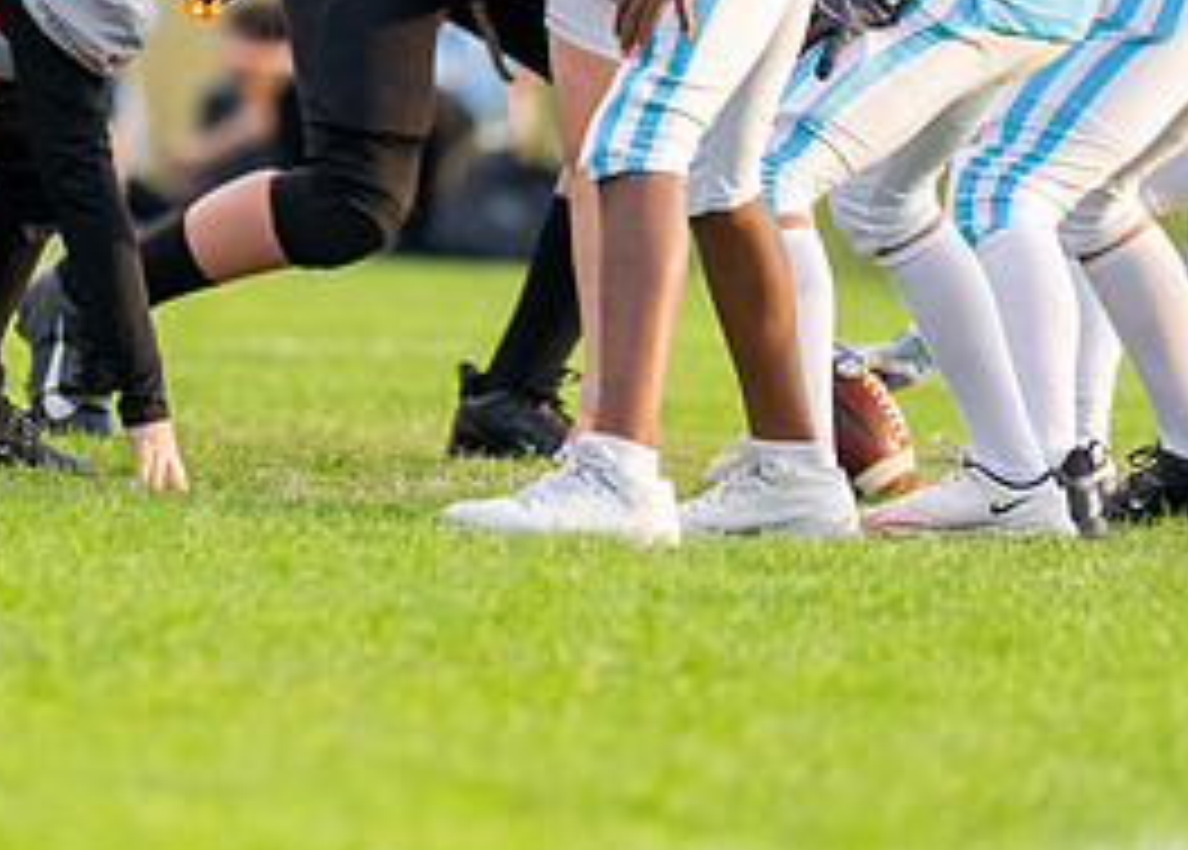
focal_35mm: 723
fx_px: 24413
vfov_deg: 2.0
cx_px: 120
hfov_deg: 2.8
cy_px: -105
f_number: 2.8
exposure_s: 1/2000
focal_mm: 200
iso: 640
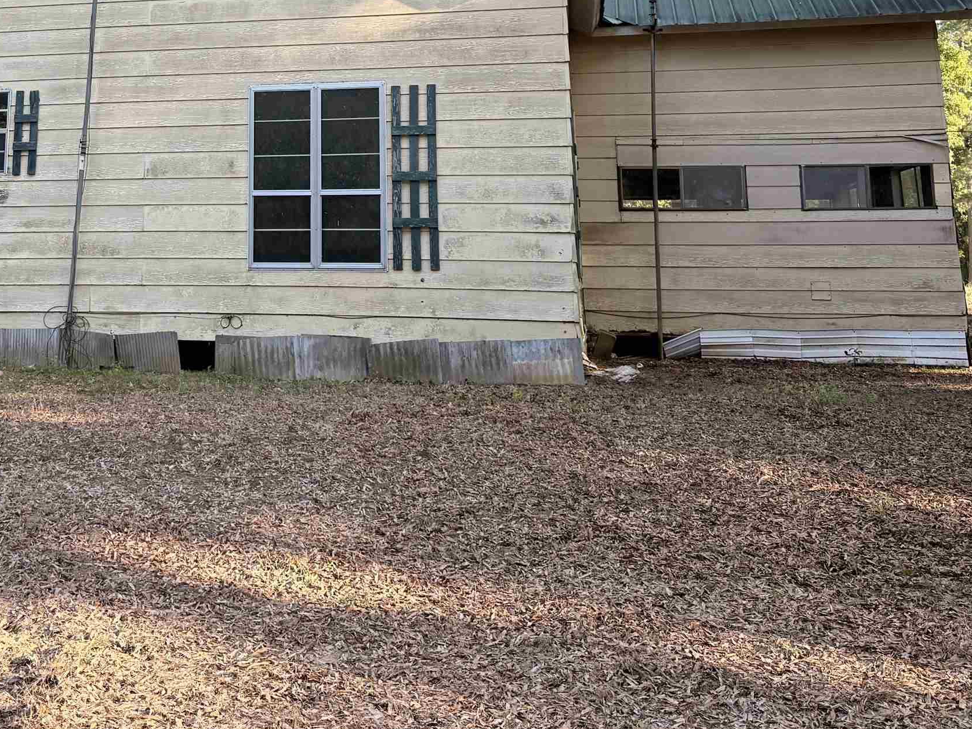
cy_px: 78
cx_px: 253
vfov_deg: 31.4
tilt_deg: +9.7
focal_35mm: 44
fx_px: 1235
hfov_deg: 41.8
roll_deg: -0.4
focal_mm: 6.76
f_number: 1.78
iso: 100
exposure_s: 1/649
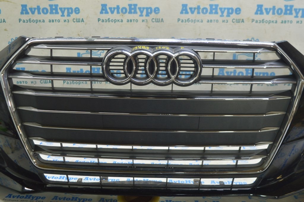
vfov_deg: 35.4
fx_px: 316
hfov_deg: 51.3
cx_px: 152
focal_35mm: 38
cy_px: 101
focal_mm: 25
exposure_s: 1/20
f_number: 5.6
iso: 400
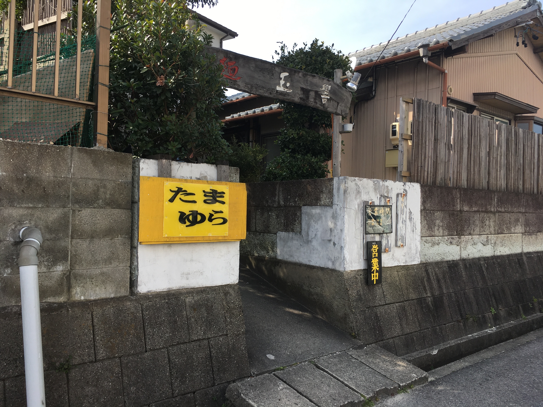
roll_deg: -1.5
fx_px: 455
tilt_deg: +1.1
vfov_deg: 48.2
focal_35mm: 29
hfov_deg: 61.7
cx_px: 272
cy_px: 204
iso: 25
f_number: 2.2
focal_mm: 4.15
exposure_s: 1/705
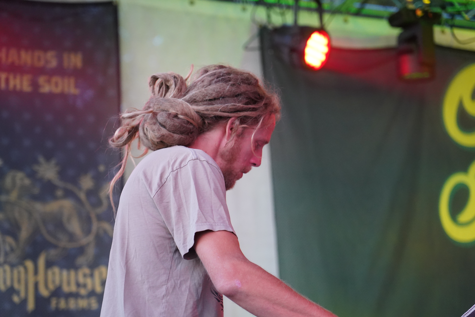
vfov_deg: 13.0
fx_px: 1385
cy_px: 158
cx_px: 238
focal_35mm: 105
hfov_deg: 19.5
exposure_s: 1/160
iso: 6400
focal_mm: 105
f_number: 4
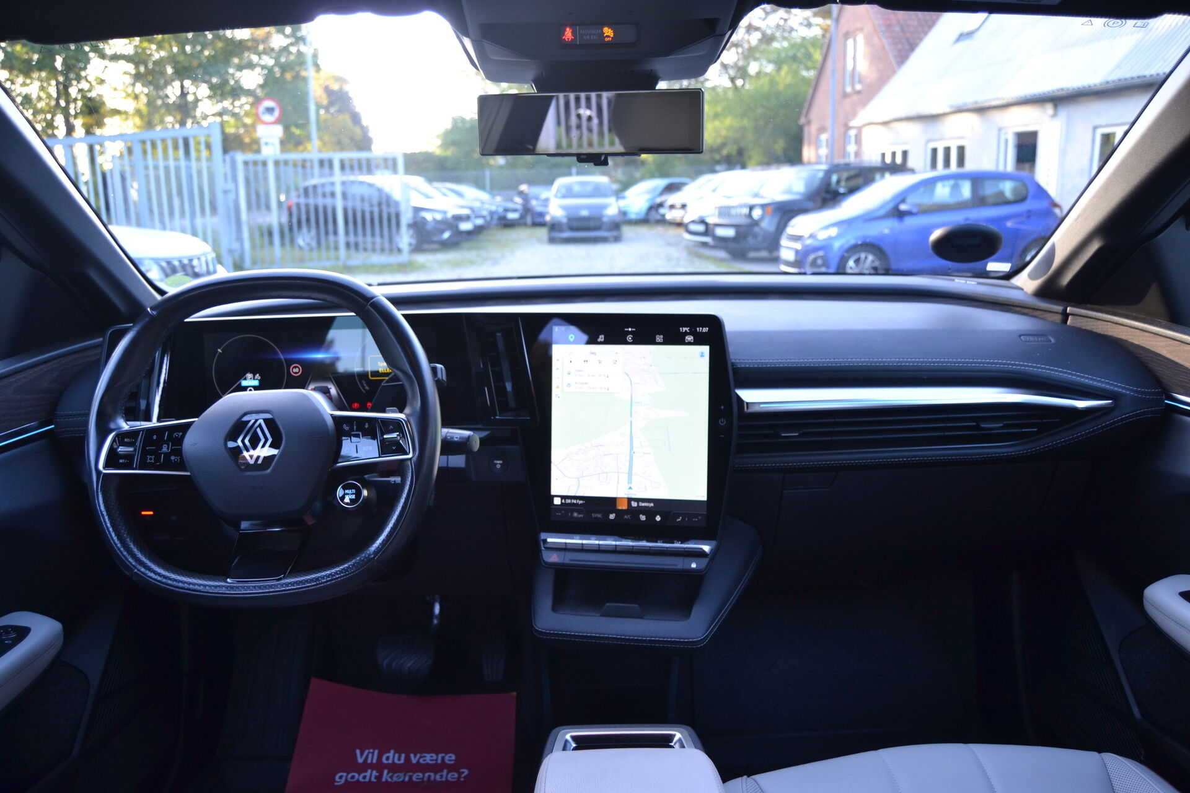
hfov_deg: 67.4
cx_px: 595
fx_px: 892
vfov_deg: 47.9
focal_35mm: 27
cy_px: 396
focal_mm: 18
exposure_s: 1/80
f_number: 4.5
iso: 400
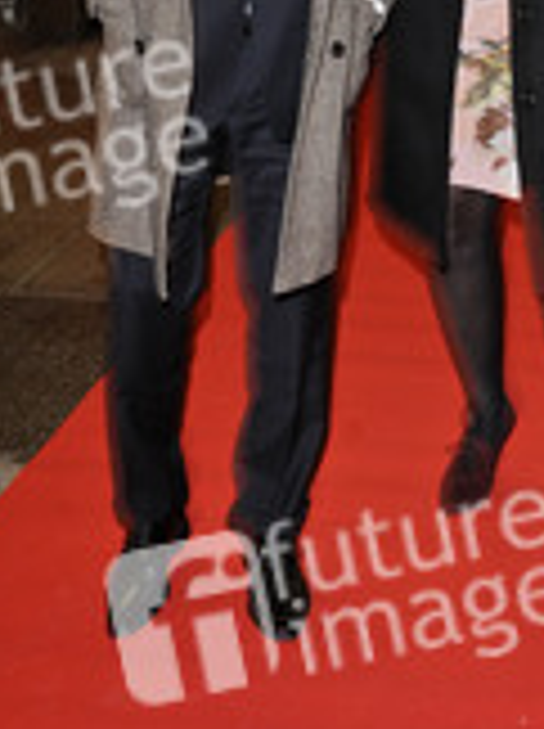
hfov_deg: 19.1
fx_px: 1597
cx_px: 470
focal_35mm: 76
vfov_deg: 24.0
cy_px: -76
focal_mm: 32
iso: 1000
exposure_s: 1/30
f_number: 5.6
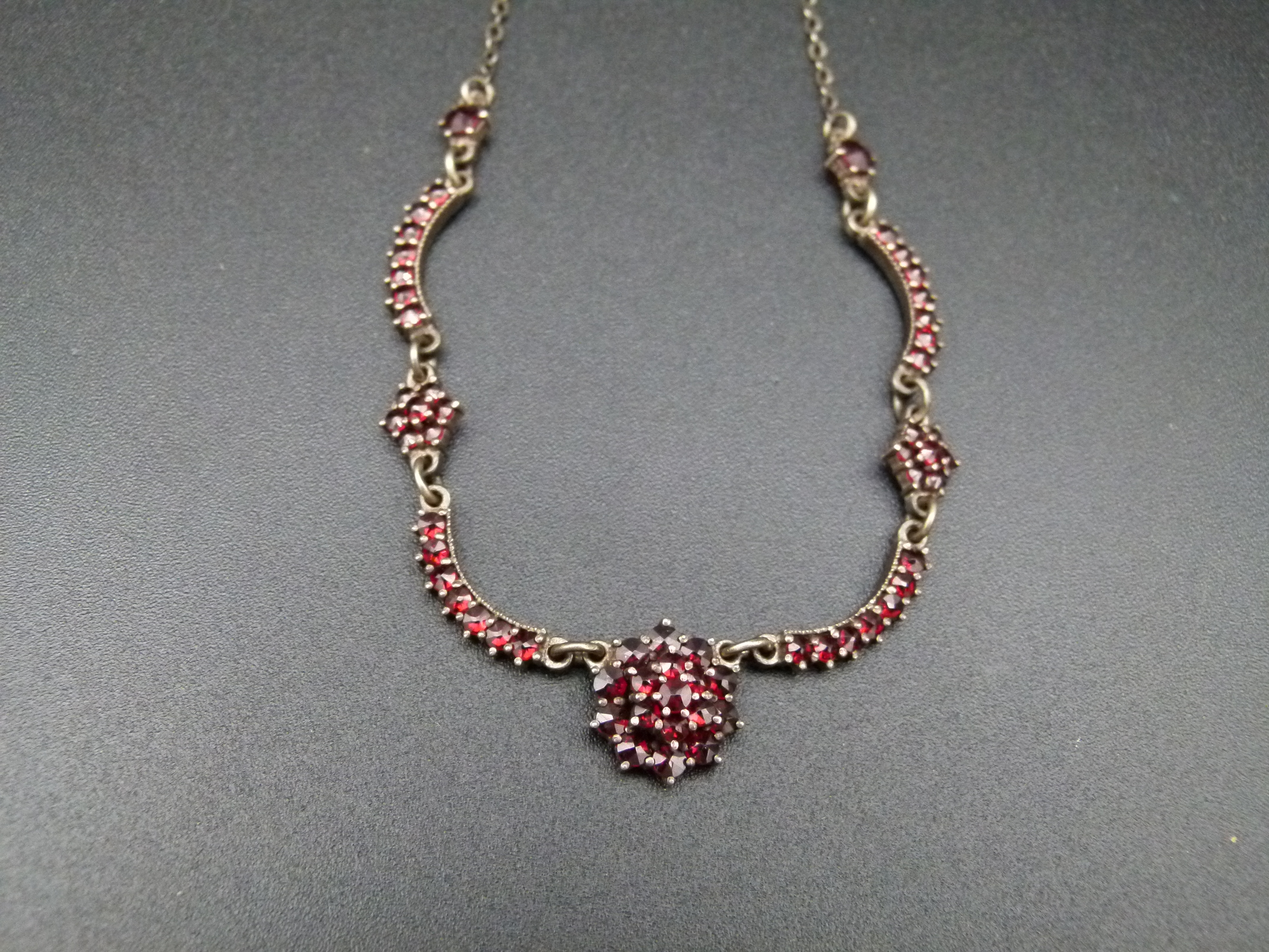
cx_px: 634
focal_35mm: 42
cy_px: 476
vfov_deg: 34.3
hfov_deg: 44.8
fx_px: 1540
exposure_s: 1/125
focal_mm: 7.6
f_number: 3.2
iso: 500
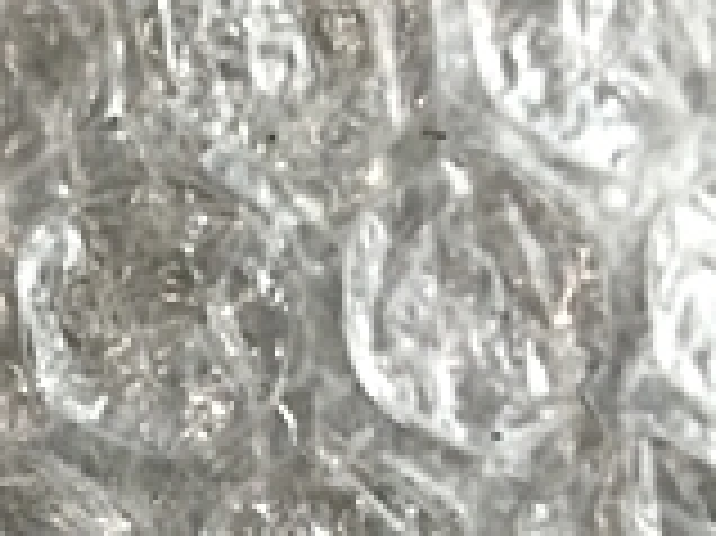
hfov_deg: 15.8
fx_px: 2418
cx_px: -279
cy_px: 815
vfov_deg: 12.0
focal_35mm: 117
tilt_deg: -81.5
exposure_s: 1/30
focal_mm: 4.15
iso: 80
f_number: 2.2
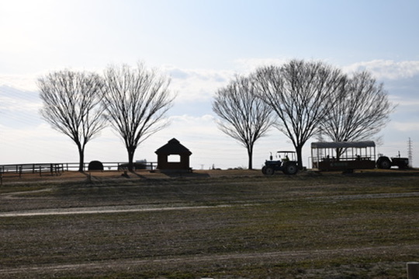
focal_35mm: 51
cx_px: 210
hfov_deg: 38.9
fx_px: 593
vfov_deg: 26.4
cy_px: 140
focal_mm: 34
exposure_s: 1/1600
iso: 160
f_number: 6.3
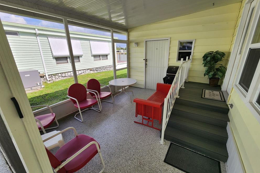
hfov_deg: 104.2
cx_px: 134
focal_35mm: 14
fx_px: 101
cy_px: 89
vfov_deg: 81.2
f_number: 2.2
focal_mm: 2.2
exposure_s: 1/599
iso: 50
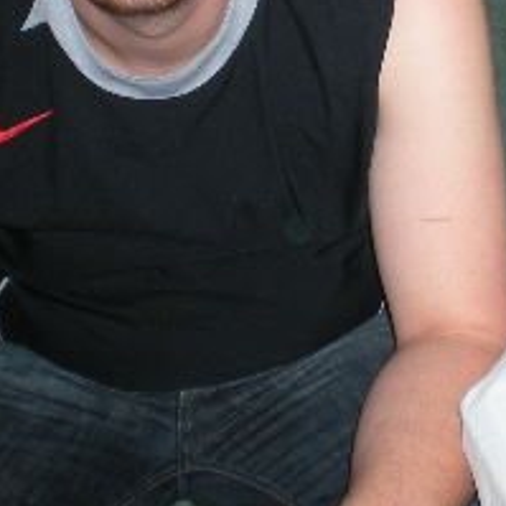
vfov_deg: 18.9
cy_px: 46
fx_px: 1488
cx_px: 426
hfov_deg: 19.0
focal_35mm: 90
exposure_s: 1/60
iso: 86
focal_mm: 6.3
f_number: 3.1
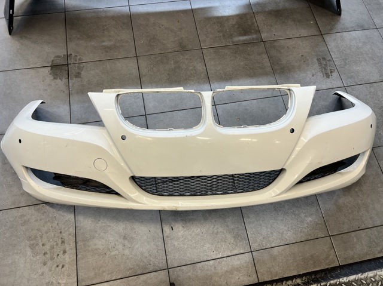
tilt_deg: -68.0
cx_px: 192
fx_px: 287
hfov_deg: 67.3
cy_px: 143
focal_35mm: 26
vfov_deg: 53.0
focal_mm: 5.7
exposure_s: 1/100
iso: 100
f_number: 1.5
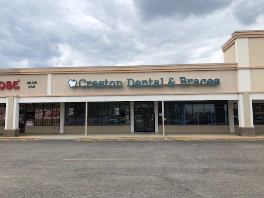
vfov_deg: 46.8
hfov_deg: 60.0
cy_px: 95
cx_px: 131
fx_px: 229
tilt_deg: +4.4
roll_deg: +0.1
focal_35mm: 30
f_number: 1.8
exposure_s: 1/1621
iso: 20
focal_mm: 3.99
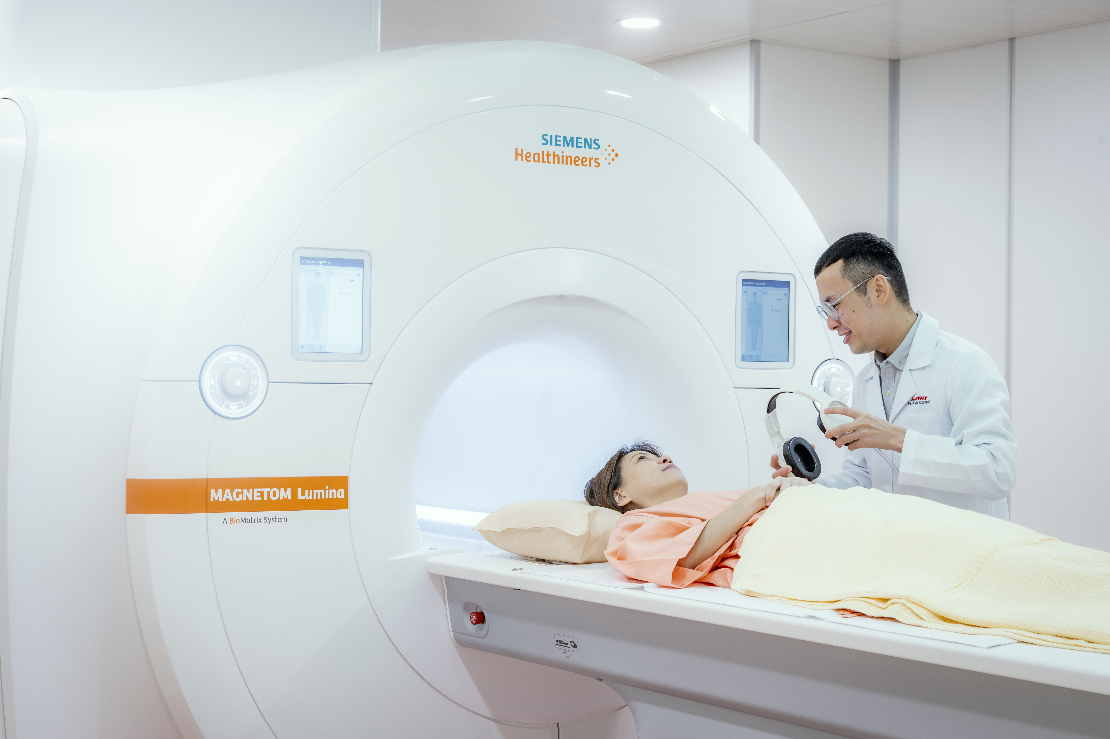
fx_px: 1818
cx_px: 555
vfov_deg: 23.0
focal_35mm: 59
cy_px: 370
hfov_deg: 34.0
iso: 200
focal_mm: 59
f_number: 8
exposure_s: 1/6
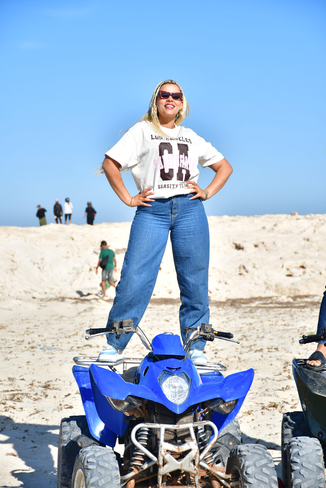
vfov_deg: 19.5
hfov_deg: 13.0
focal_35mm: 105
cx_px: 163
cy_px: 244
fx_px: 1426
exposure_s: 1/800
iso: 100
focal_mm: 70
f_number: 5
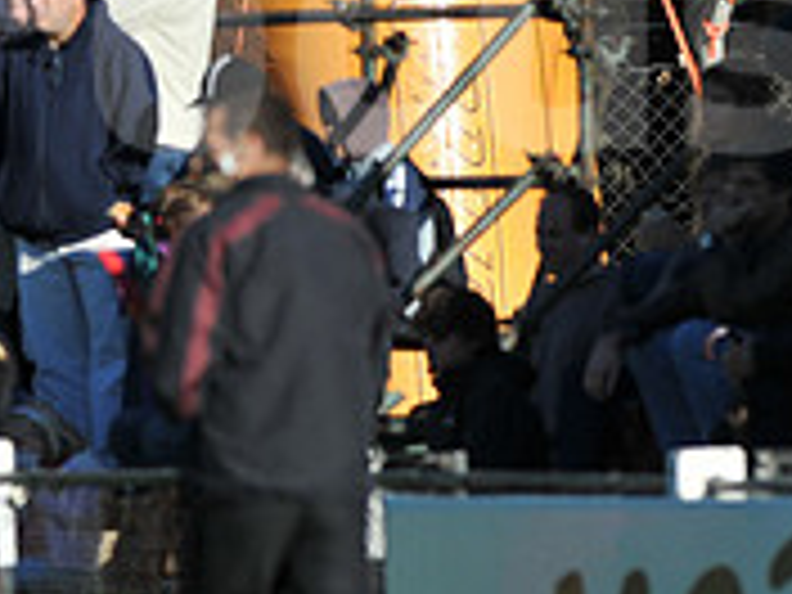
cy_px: 2
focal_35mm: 1422
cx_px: -288
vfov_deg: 1.0
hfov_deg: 1.4
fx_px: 32535
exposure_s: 1/2000
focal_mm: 300
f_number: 3.5
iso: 200
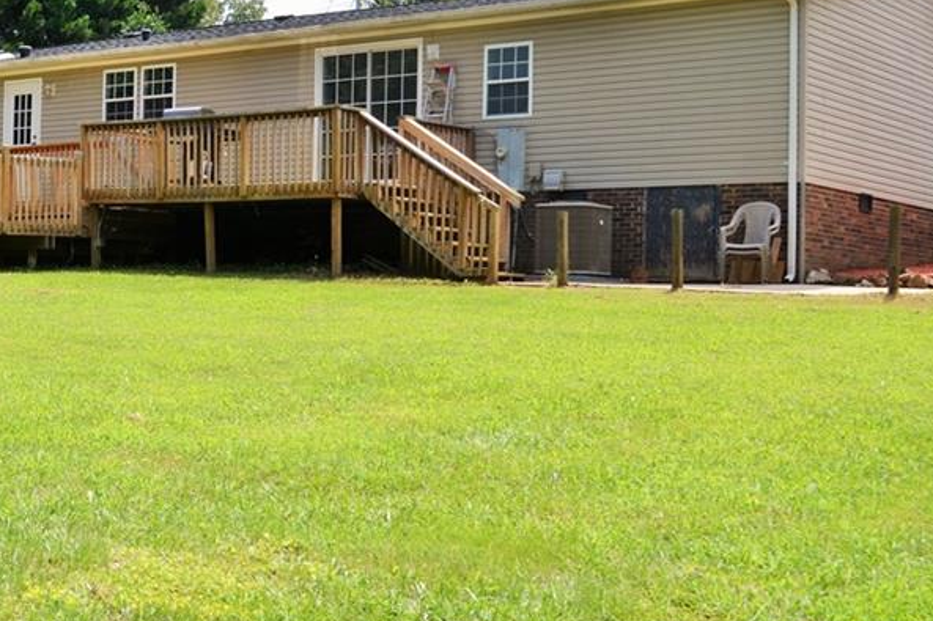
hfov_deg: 31.6
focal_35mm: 62
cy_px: 266
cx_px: 189
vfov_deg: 21.9
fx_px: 1606
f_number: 8
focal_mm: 24
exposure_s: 1/250
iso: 110
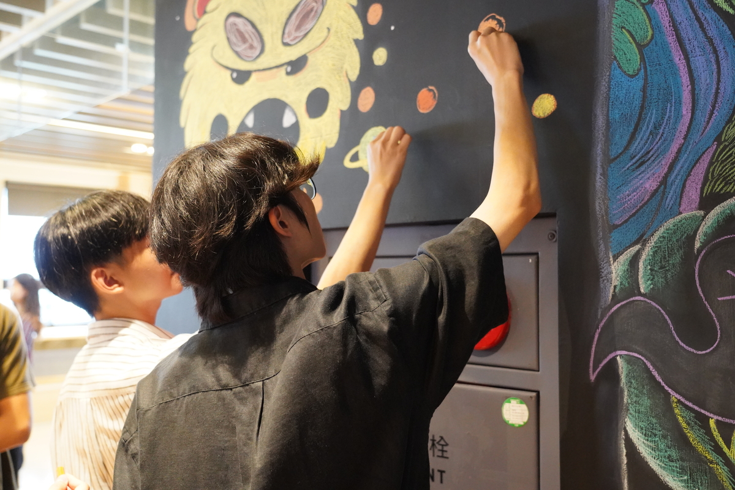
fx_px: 715
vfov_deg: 37.9
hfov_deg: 54.4
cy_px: 245
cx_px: 368
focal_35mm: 35
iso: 10000
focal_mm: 35
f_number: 4
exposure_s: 1/160
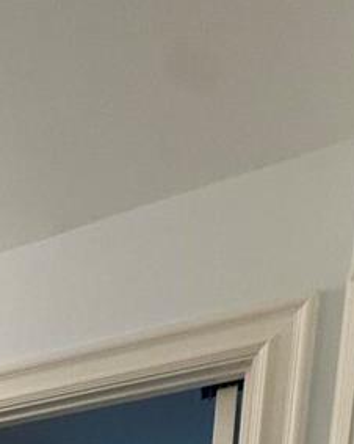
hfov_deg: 18.7
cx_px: -323
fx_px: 760
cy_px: 863
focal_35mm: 58
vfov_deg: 19.8
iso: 80
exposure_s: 1/120
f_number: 2.2
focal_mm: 2.22
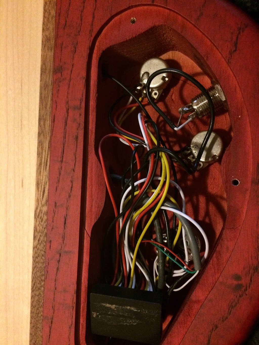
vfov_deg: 61.7
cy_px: 172
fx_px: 289
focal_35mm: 29
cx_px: 130
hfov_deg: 48.2
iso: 400
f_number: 2.2
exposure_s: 1/15
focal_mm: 4.15
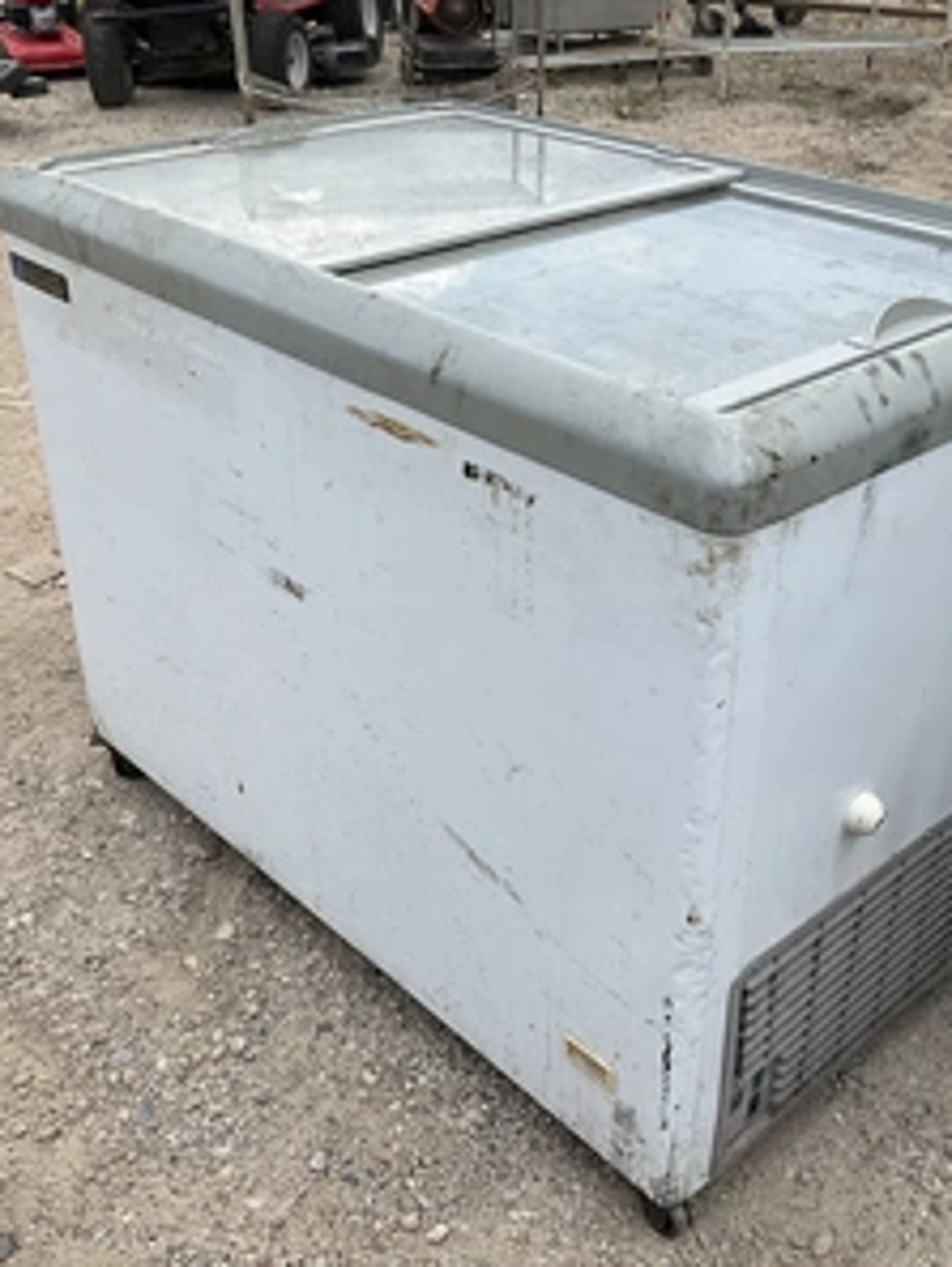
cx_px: 564
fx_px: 1429
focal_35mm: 39
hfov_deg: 36.7
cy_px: 636
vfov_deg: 47.8
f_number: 1.8
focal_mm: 3
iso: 25
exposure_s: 1/1311
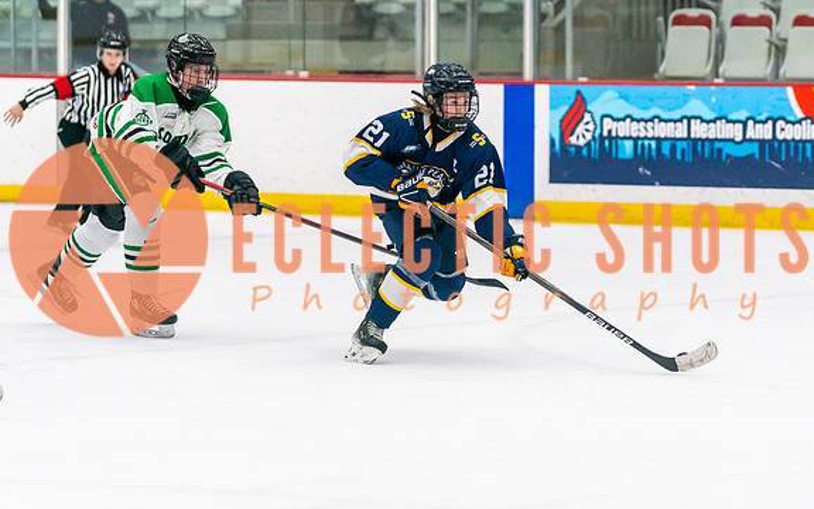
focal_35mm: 194
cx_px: 469
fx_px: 4304
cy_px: 238
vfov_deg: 6.8
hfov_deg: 10.8
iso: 3200
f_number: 2.8
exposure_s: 1/1250
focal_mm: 106
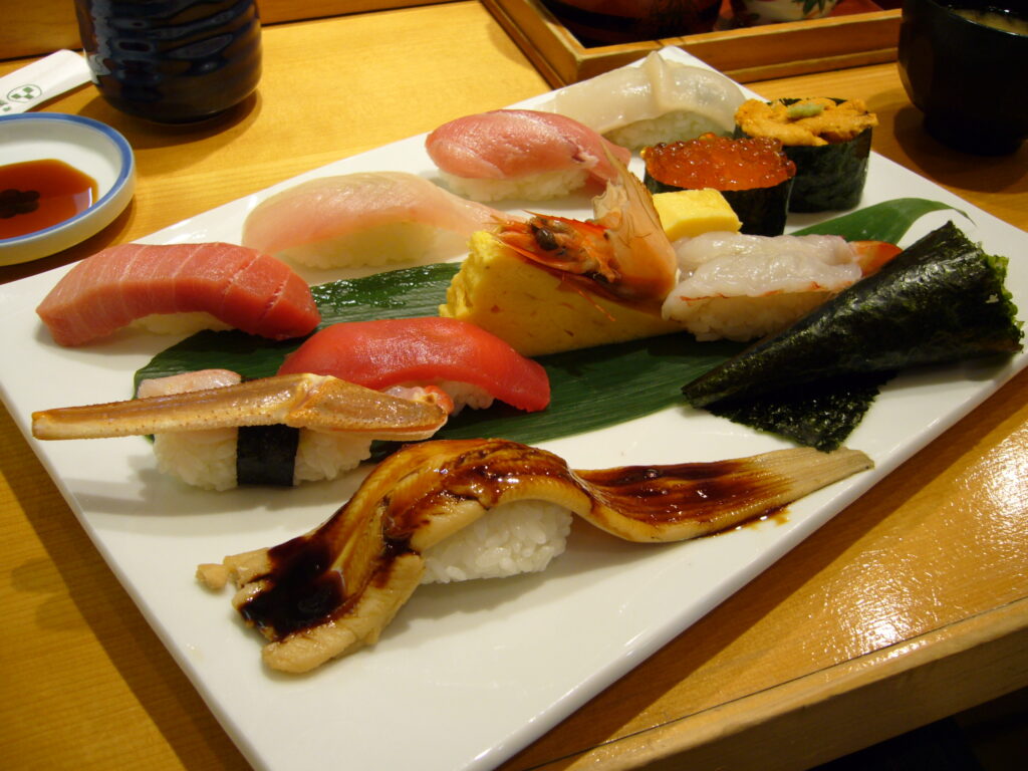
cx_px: 514
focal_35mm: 35
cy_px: 386
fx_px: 1039
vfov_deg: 40.7
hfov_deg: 52.6
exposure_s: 1/40
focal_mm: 5.8
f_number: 2.8
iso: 100
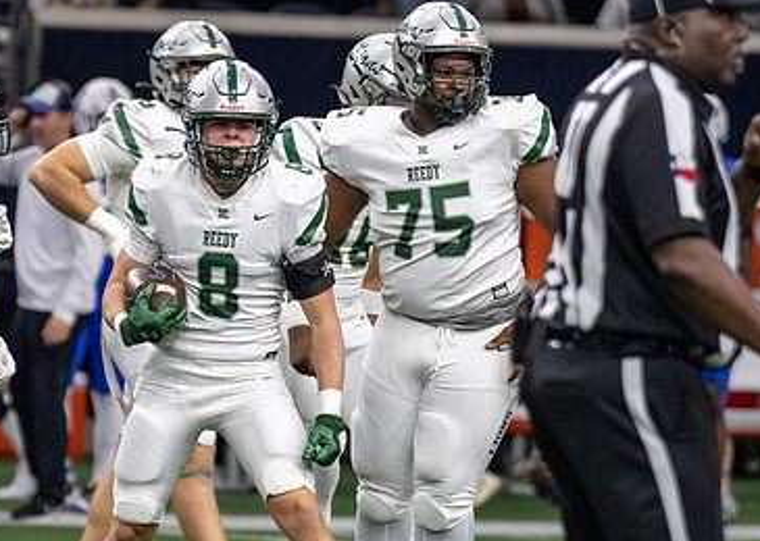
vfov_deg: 2.1
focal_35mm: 674
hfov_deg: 3.0
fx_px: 14535
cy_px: 399
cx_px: 239
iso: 1000
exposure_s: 1/1000
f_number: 2.8
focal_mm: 200
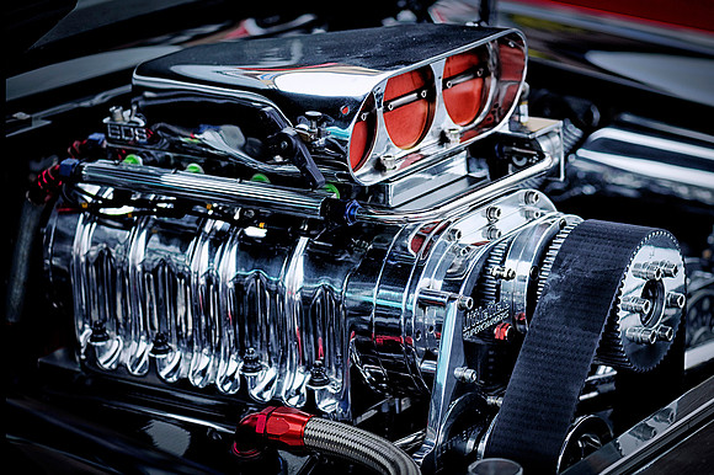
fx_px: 2081
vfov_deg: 13.0
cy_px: 238
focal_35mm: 105
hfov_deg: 19.5
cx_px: 357
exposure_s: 1/100
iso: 800
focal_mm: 105
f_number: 4
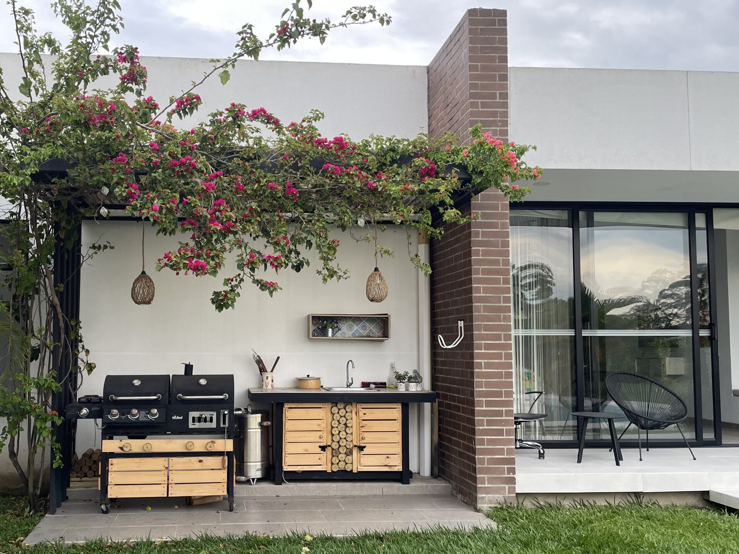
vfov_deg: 40.6
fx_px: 747
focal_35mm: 35
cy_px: 314
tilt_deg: +3.3
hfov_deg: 52.1
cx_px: 279
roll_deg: +0.3
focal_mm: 4.2
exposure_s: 1/121
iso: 64
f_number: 1.6
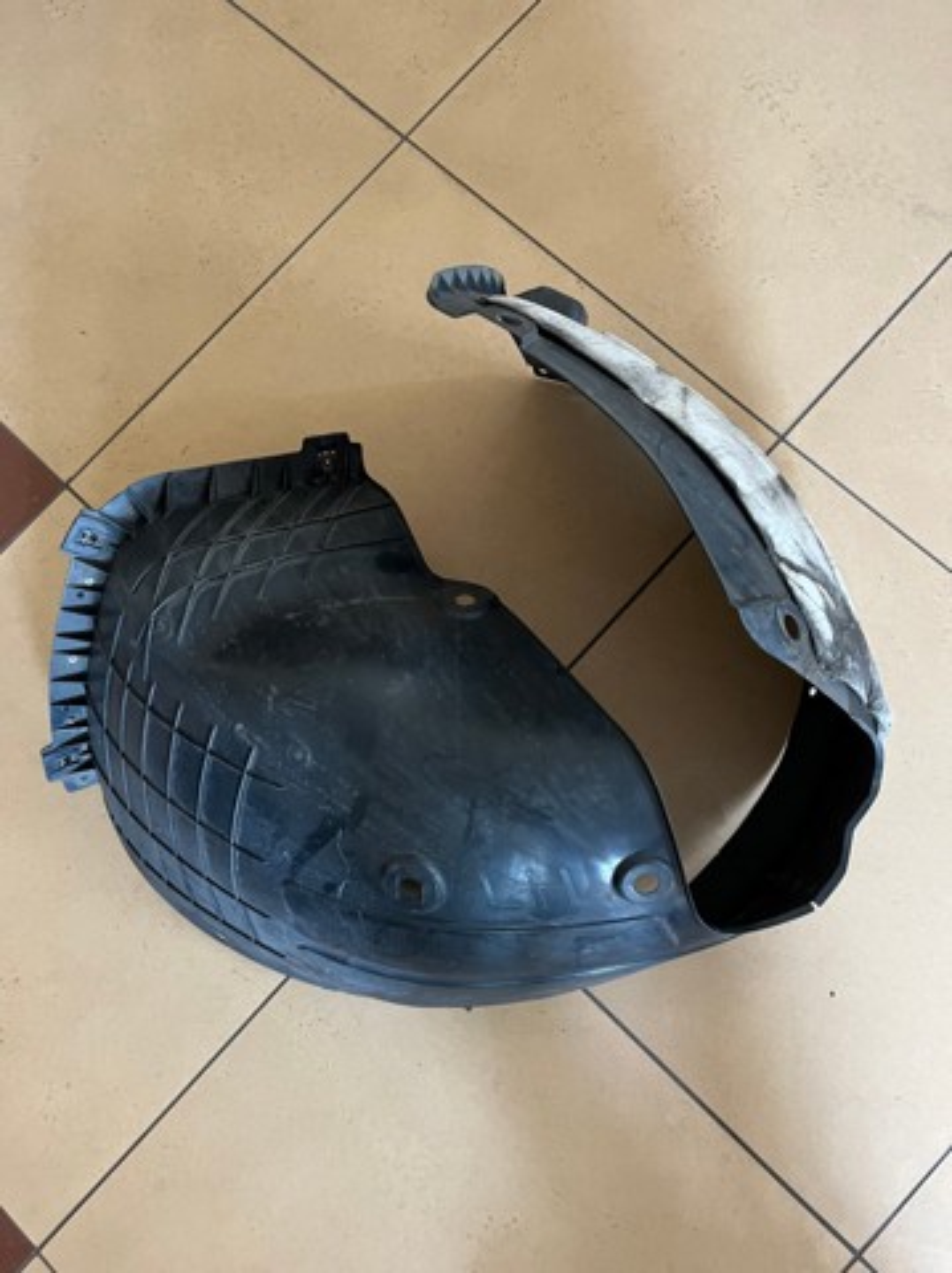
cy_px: 636
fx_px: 955
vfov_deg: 67.4
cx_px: 476
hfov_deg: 53.0
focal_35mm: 26
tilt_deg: -78.0
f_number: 1.6
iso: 500
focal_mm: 5.1
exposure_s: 1/33
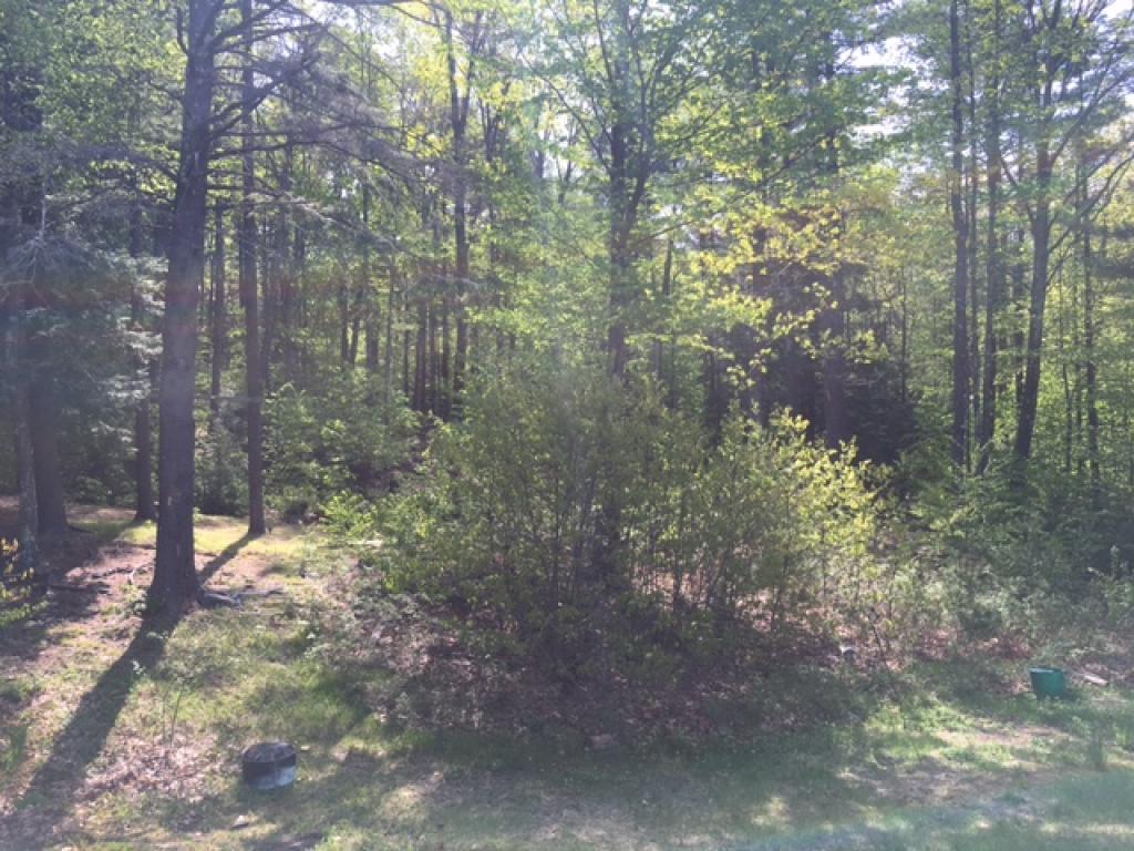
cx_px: 567
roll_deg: +1.0
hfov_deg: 61.7
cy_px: 426
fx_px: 950
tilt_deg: +3.0
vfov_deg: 48.2
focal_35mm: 29
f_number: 2.2
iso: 25
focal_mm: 4.15
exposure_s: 1/487
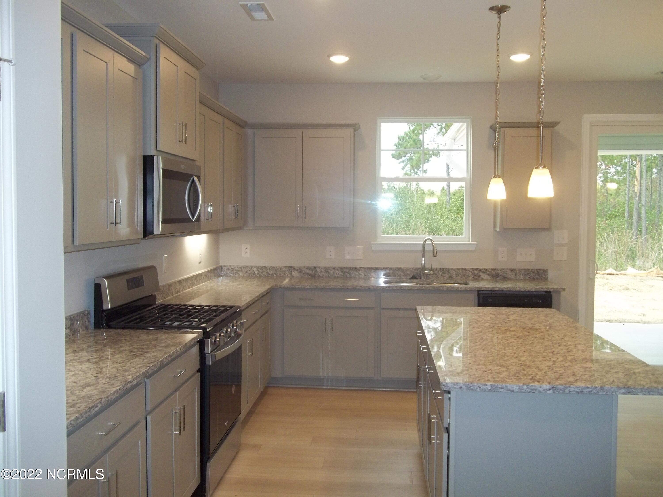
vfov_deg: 44.2
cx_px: 332
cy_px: 248
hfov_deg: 56.8
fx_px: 613
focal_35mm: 32
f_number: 2.9
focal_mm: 5.7
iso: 160
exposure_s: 1/60
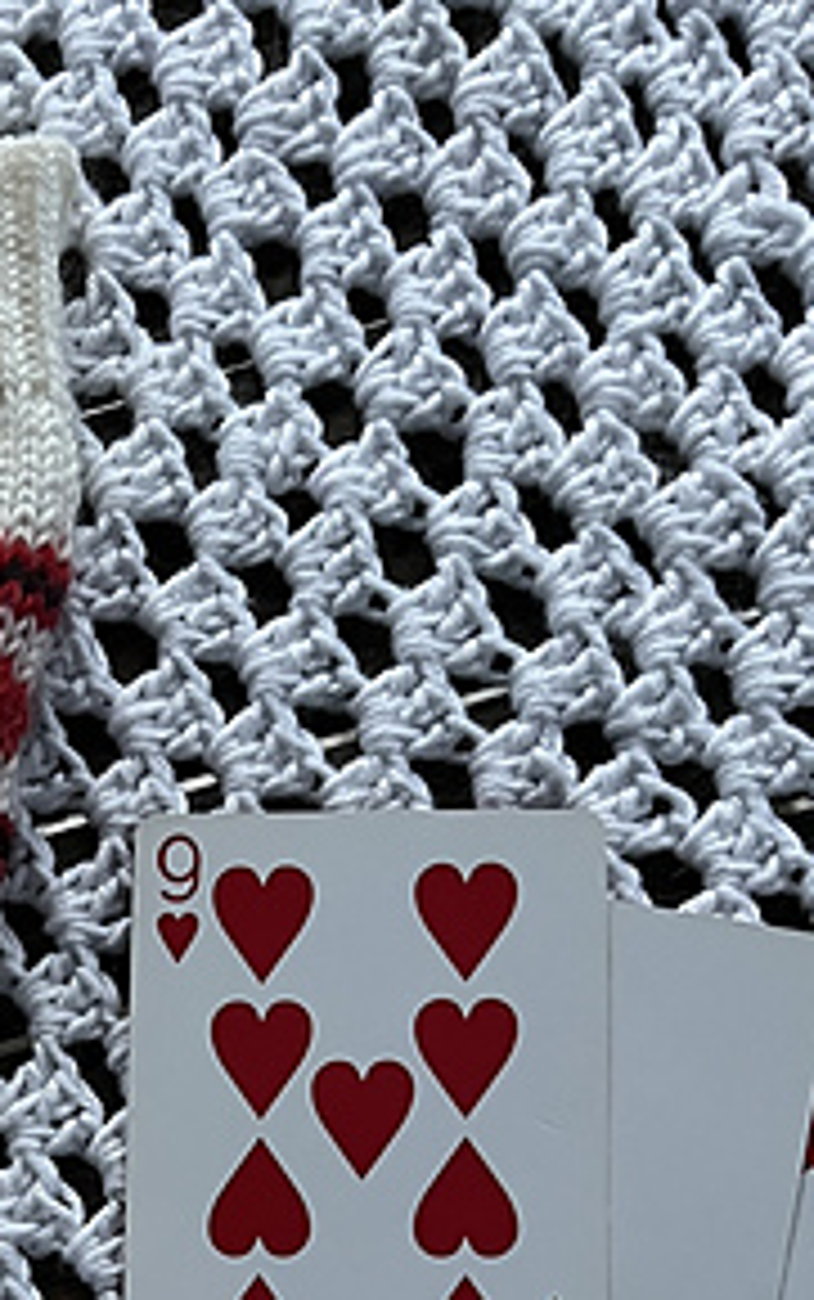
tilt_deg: -84.6
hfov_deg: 20.4
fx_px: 2162
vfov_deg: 30.4
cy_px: 1381
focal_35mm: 61
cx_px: -76
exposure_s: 1/32
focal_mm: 5.7
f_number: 1.5
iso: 640
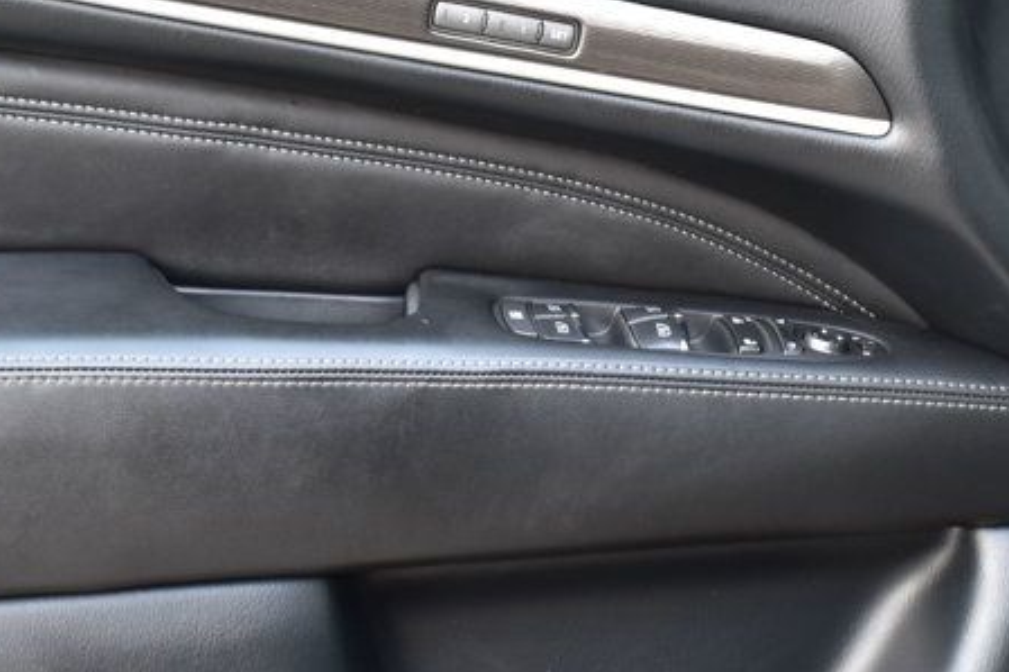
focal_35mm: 89
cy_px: 362
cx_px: 654
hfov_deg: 22.8
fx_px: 2493
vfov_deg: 15.3
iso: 400
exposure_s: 1/20
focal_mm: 26
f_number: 6.3
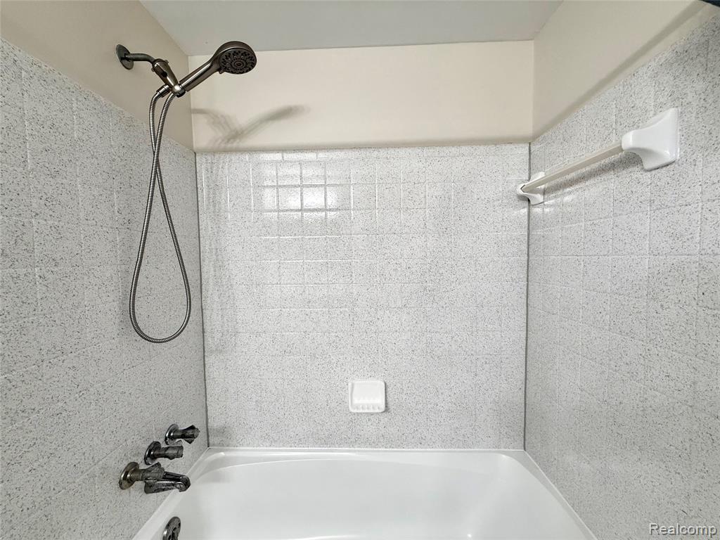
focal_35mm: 14
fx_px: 291
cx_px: 360
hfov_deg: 102.1
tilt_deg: -2.6
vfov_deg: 85.7
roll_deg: +0.8
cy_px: 270
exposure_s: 1/120
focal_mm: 2.22
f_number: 2.2
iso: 125
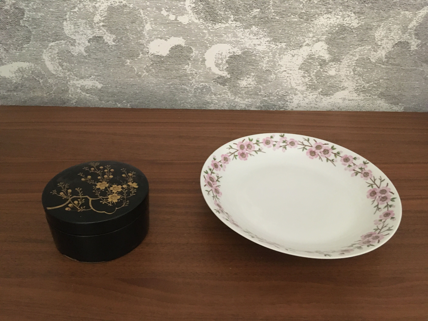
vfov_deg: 48.2
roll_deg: -2.1
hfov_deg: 61.7
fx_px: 359
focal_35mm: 29
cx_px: 214
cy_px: 160
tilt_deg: -33.8
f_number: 2.2
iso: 500
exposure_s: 1/17
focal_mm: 4.15
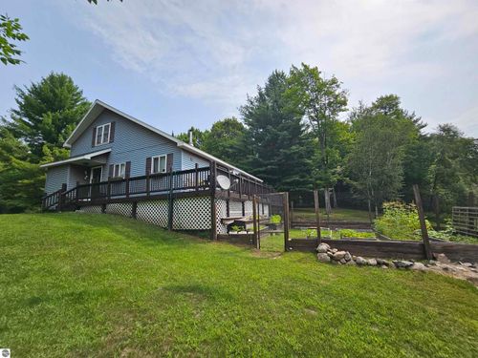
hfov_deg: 106.2
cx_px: 239
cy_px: 179
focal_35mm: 13
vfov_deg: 89.9
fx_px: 180
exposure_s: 1/2043
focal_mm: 2.2
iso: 50
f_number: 2.2
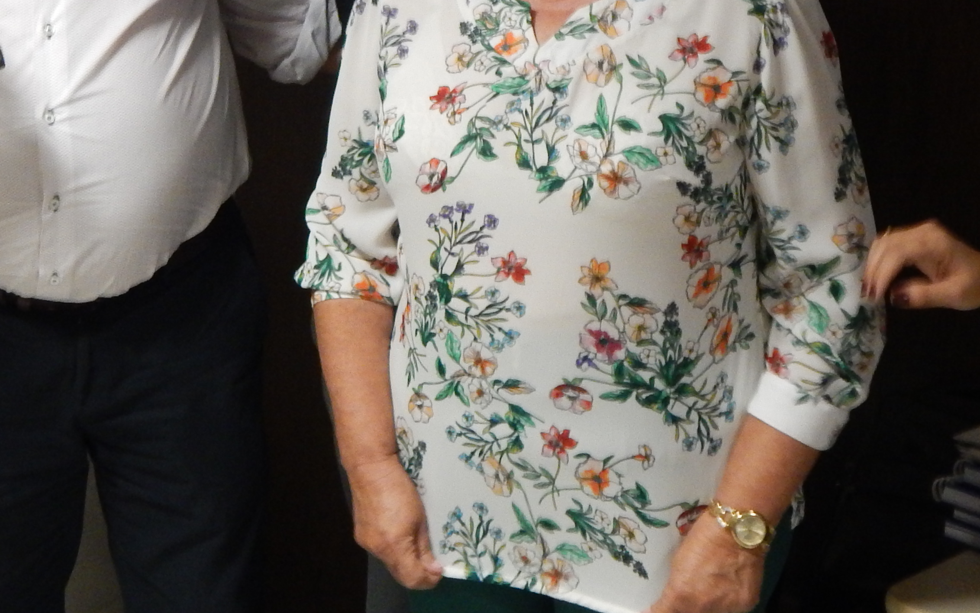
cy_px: 36
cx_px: 221
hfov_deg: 24.9
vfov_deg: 15.7
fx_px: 2190
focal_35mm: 82
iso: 400
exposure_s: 1/20
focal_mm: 6.8
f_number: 3.4
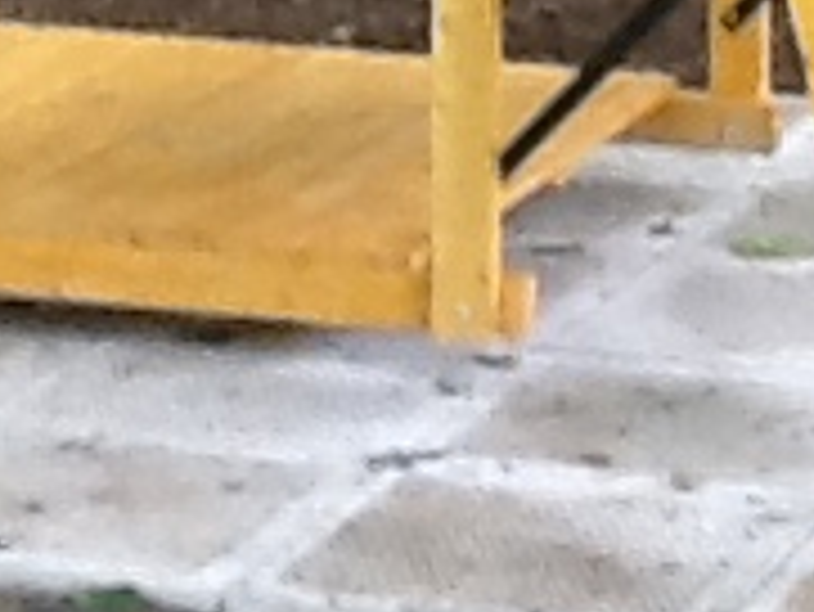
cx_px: 171
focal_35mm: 233
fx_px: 5483
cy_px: -450
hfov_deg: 8.5
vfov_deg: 6.3
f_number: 2.4
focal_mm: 2.03
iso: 50
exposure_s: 1/30
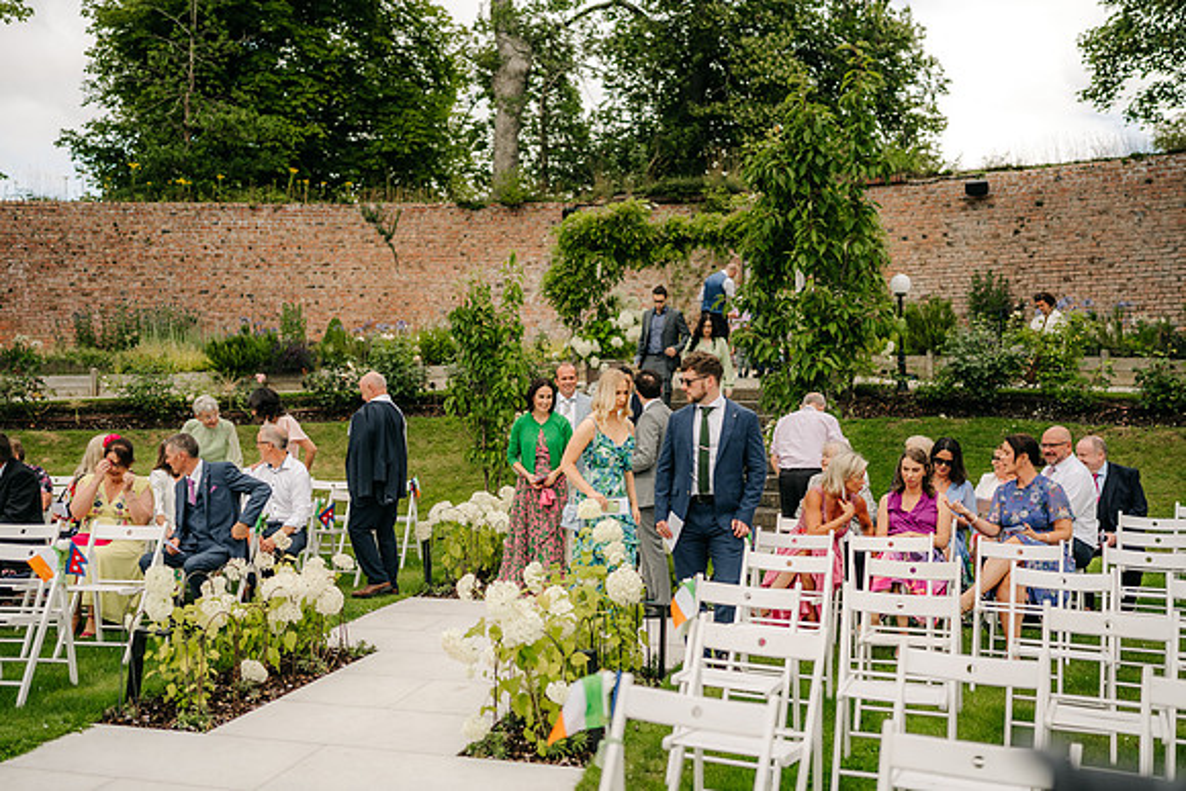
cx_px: 593
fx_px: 1197
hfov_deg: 52.7
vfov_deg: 36.6
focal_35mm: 36
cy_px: 396
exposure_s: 1/2500
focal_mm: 35
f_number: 1.6
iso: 100
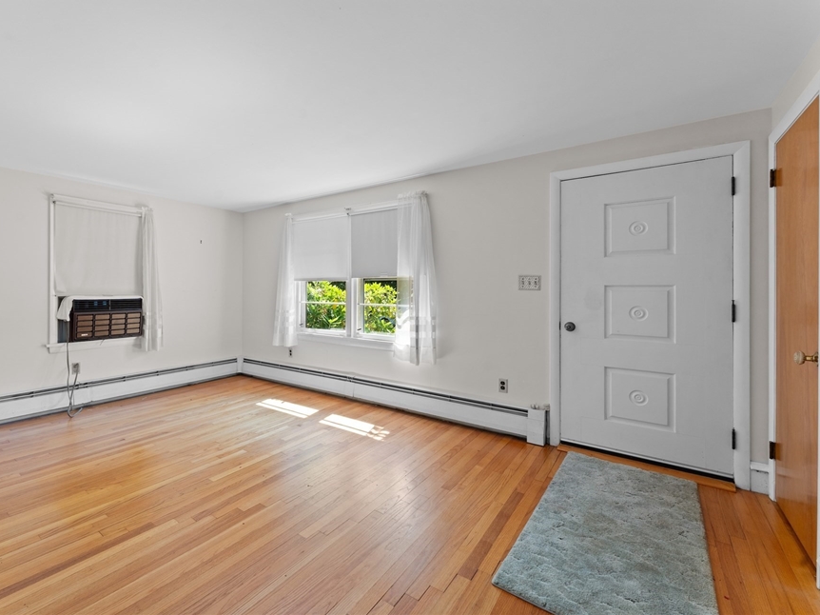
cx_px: 338
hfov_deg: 93.6
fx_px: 379
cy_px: 291
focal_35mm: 16
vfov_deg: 78.0
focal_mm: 14
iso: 200
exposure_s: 1/8
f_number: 9
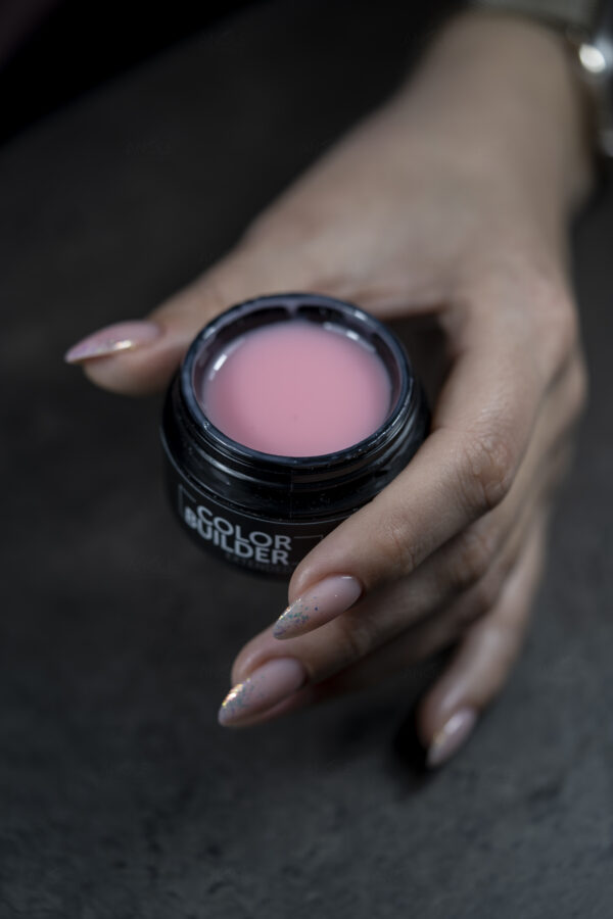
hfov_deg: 15.2
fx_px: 2299
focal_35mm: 90
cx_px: 306
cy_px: 460
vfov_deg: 22.6
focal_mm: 90
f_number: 3.2
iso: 50
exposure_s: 1/125
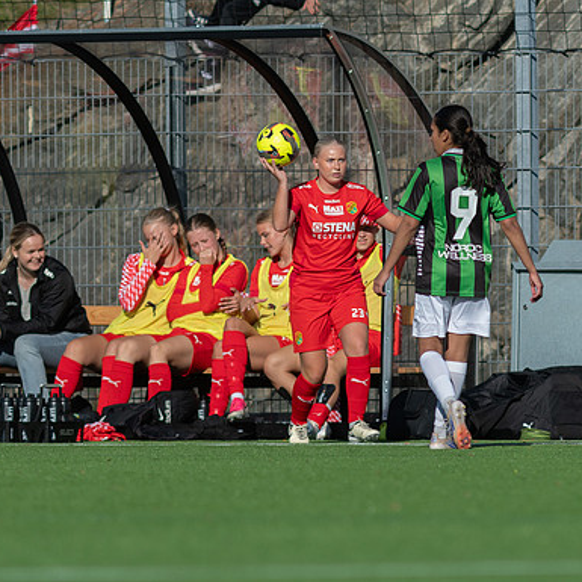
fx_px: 14856
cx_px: 333
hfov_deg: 2.2
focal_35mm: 781
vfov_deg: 2.2
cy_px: 291
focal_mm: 300
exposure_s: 1/2000
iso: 100
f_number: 3.2
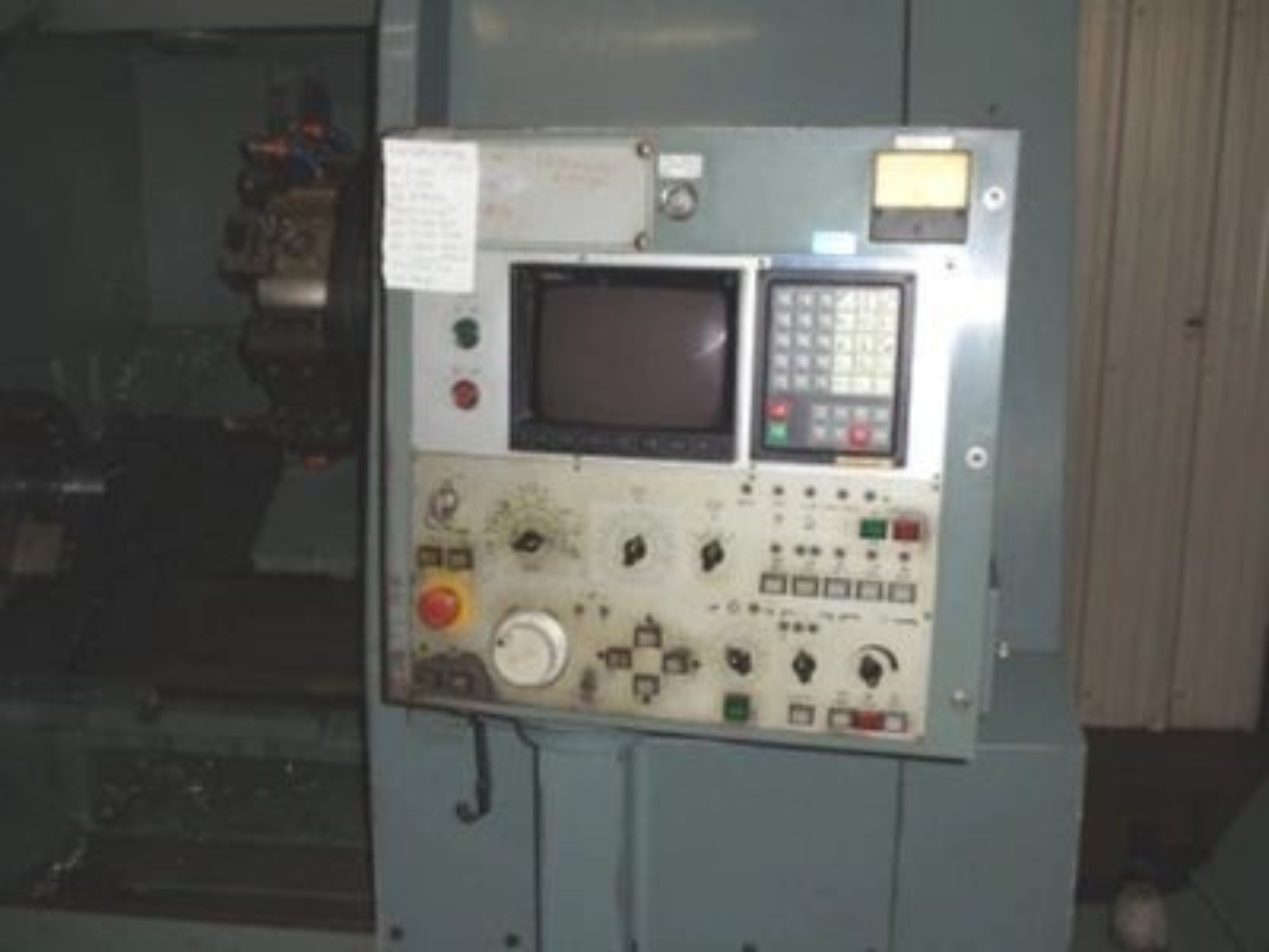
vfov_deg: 32.9
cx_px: 634
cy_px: 476
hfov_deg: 42.9
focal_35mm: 44
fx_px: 1613
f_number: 3.5
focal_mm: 6
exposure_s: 1/30
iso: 80
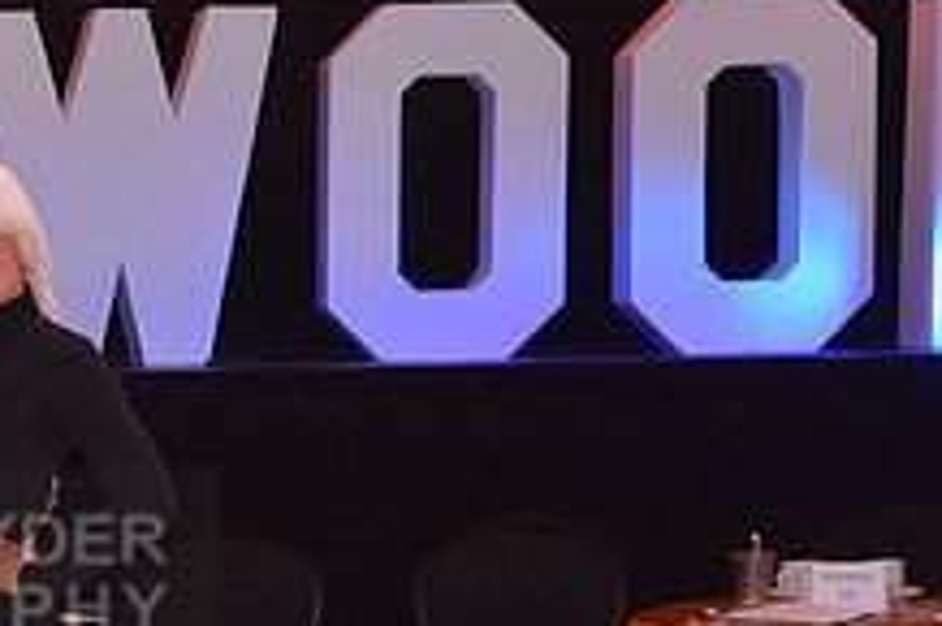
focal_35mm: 133
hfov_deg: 14.8
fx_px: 3477
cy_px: 581
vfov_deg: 10.2
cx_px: -251
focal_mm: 50
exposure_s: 1/320
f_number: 5
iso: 2000
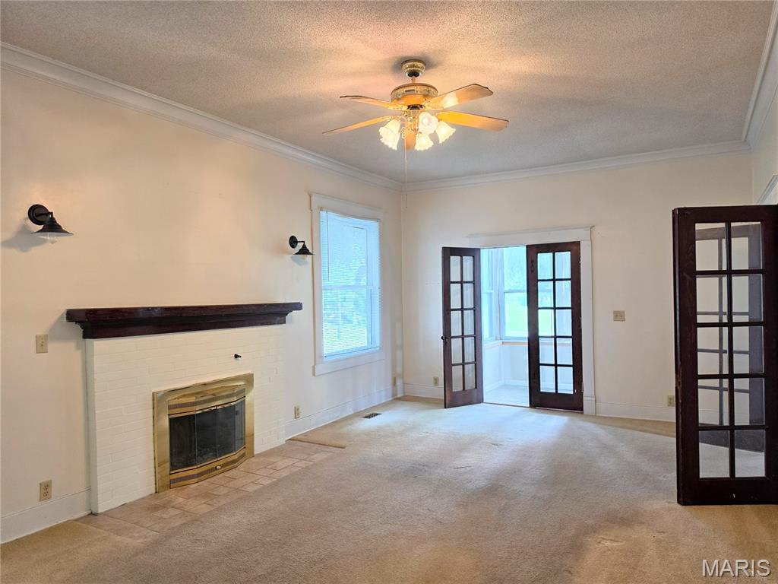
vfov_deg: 58.9
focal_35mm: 23
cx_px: 389
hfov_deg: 73.9
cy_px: 292
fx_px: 517
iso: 100
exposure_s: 1/120
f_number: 1.4
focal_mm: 6.5
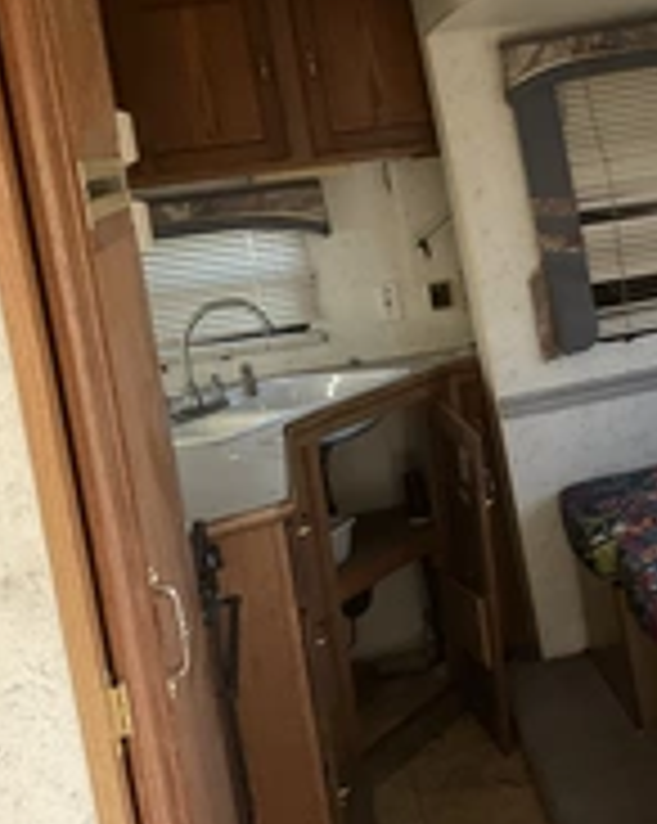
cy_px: 347
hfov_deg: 23.7
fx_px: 1509
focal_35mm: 62
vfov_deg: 30.5
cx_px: 626
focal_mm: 3
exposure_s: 1/110
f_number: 1.8
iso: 64
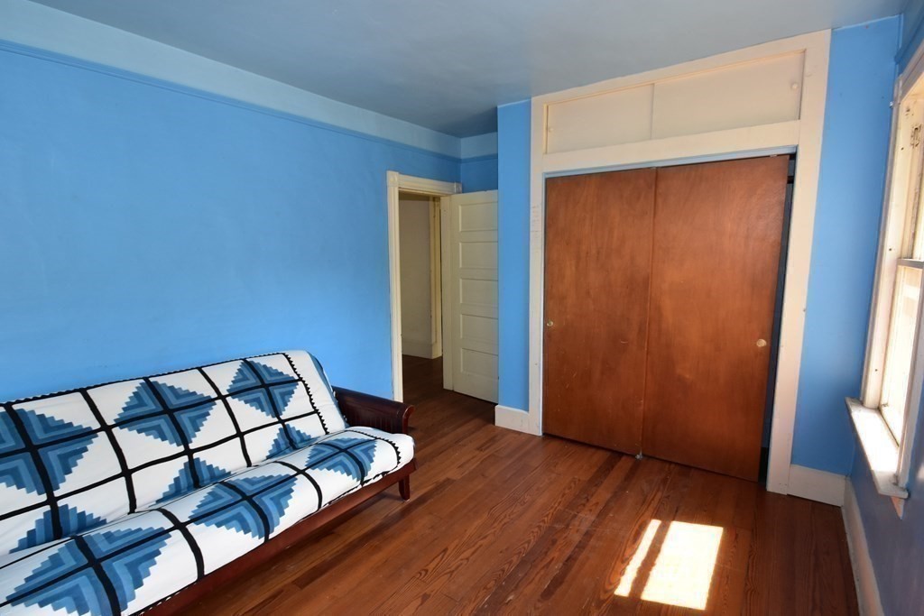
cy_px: 308
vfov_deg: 77.3
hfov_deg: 100.4
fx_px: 385
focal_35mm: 15
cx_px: 462
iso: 1000
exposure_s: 1/60
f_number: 8
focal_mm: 10
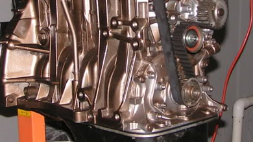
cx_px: 123
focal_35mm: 85
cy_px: 43
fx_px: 570
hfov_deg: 25.0
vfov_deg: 14.2
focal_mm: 5.8
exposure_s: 1/40
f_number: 5.6
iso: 100
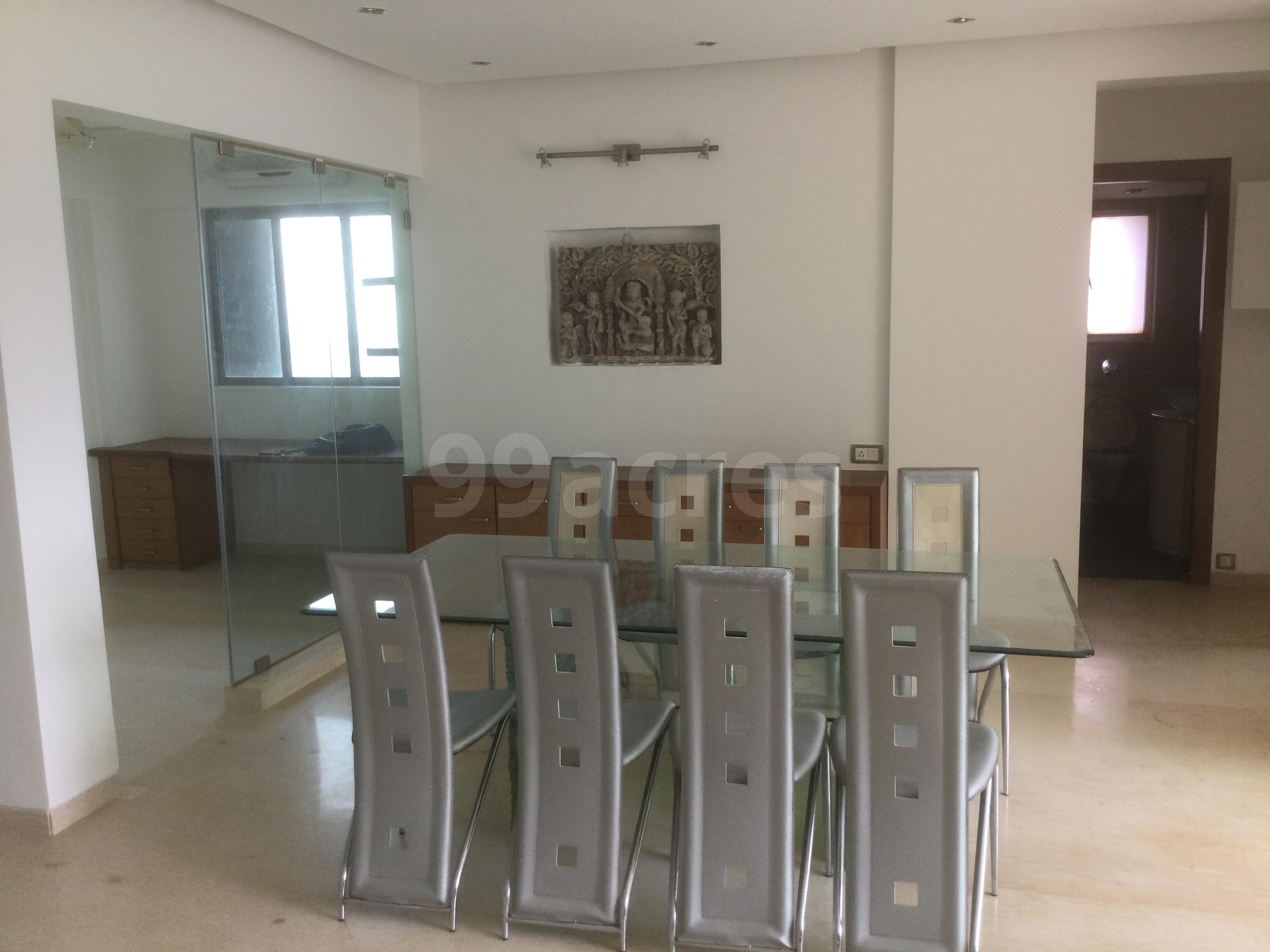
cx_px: 635
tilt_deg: -9.7
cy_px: 476
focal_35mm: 31
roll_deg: +0.2
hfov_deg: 58.4
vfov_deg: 45.4
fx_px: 1137
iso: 25
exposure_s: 1/33
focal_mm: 3.3
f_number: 2.4
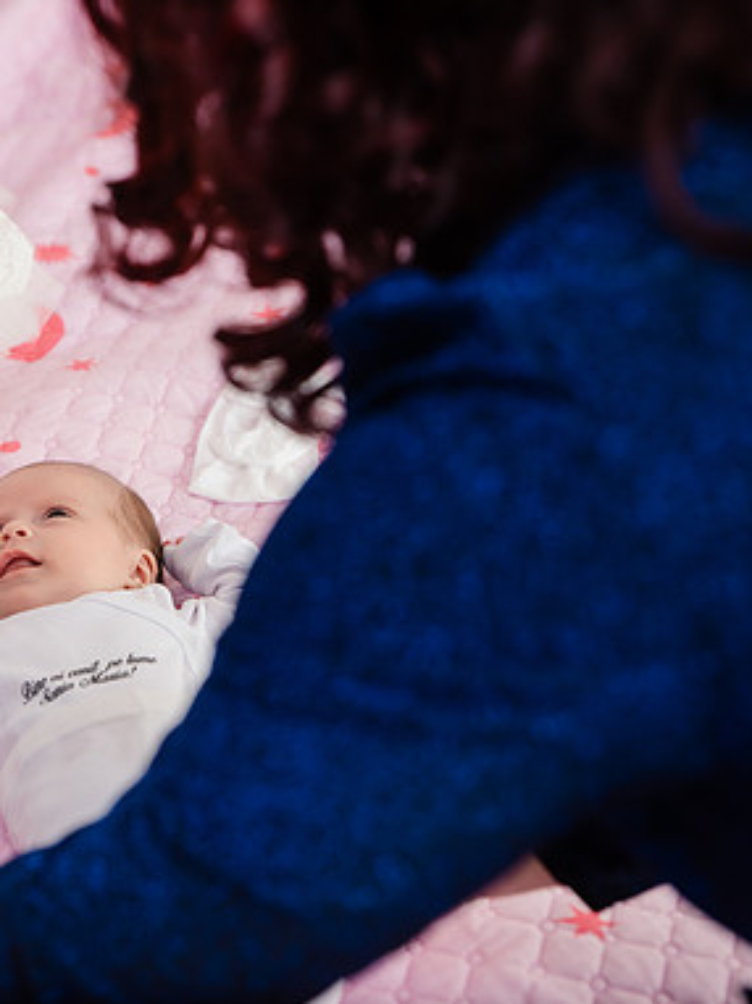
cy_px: 499
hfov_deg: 19.7
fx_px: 2117
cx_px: 68
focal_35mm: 73
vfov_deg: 26.7
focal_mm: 50
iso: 400
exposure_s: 1/250
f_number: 3.5
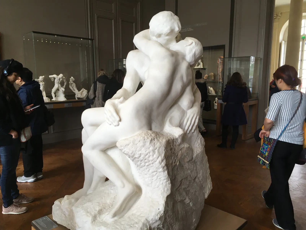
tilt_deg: -9.0
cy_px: 115
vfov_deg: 48.2
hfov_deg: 61.7
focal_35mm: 29
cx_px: 153
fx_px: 256
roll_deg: -0.3
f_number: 2.2
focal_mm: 4.15
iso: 32
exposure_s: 1/40
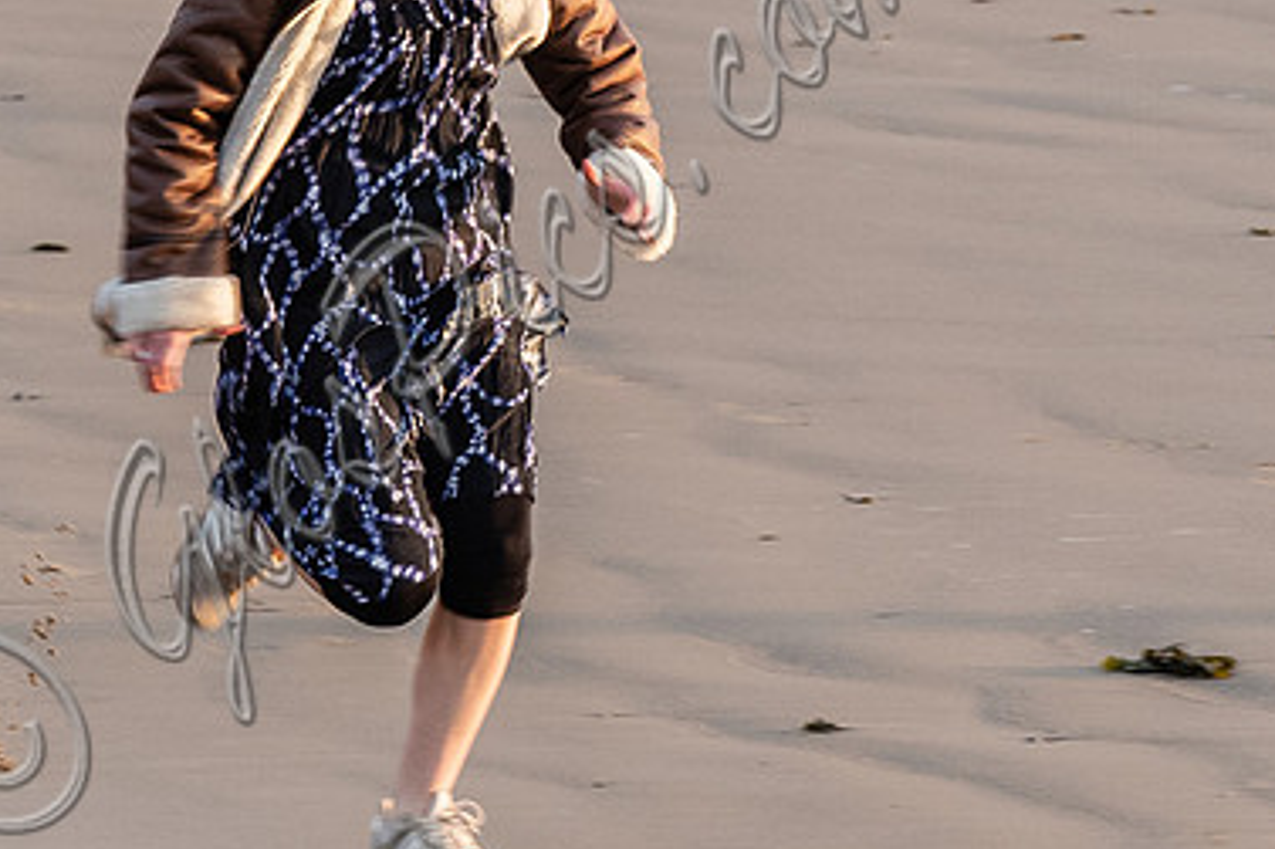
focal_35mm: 946
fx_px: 33488
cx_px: 563
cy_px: 325
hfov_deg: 2.2
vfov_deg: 1.5
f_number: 5.6
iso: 640
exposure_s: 1/200
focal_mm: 200
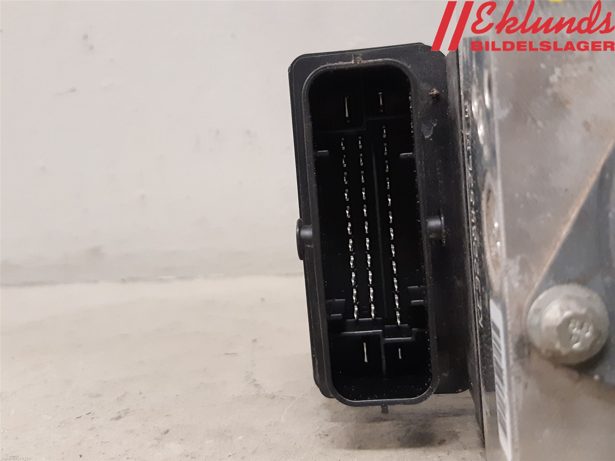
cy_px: 230
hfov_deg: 67.3
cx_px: 308
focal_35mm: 26
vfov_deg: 53.1
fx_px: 462
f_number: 1.7
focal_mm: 3.93
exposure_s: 1/50
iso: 250
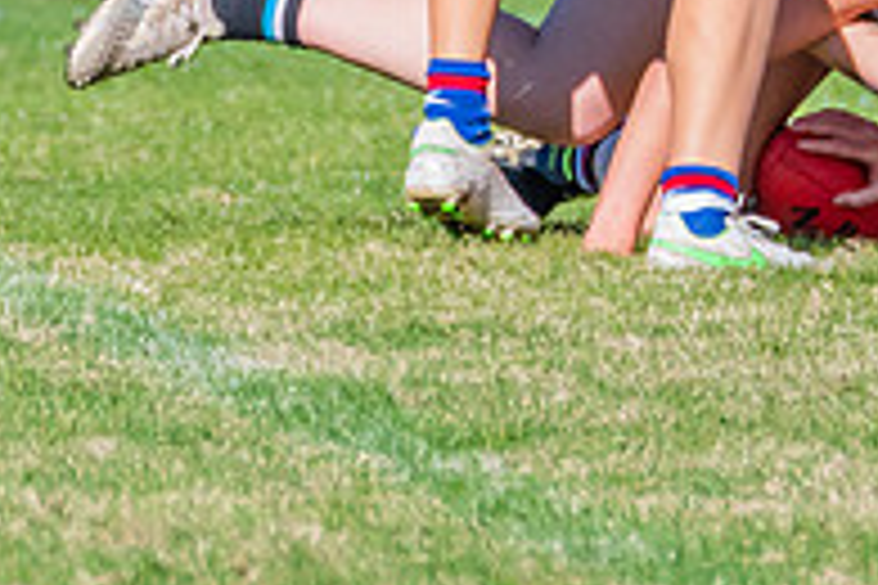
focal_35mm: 2722
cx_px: 1011
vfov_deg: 0.5
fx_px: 66381
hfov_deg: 0.8
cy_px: -286
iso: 800
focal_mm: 500
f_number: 9
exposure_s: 1/1600
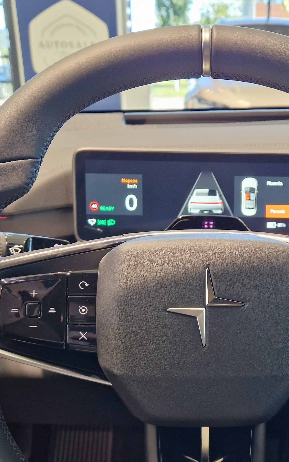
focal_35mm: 43
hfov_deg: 29.5
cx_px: 210
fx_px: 542
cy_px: 293
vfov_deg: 45.8
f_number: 1.8
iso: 250
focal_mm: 5.4
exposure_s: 1/80
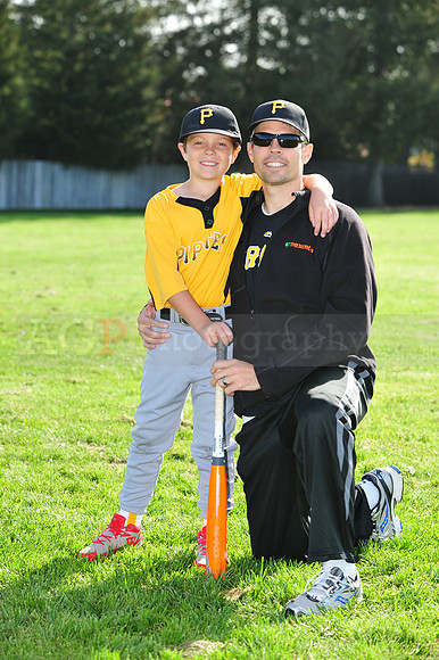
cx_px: 220
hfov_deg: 13.0
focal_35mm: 105
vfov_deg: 19.5
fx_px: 1923
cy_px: 330
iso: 400
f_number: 5.6
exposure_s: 1/640
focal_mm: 105
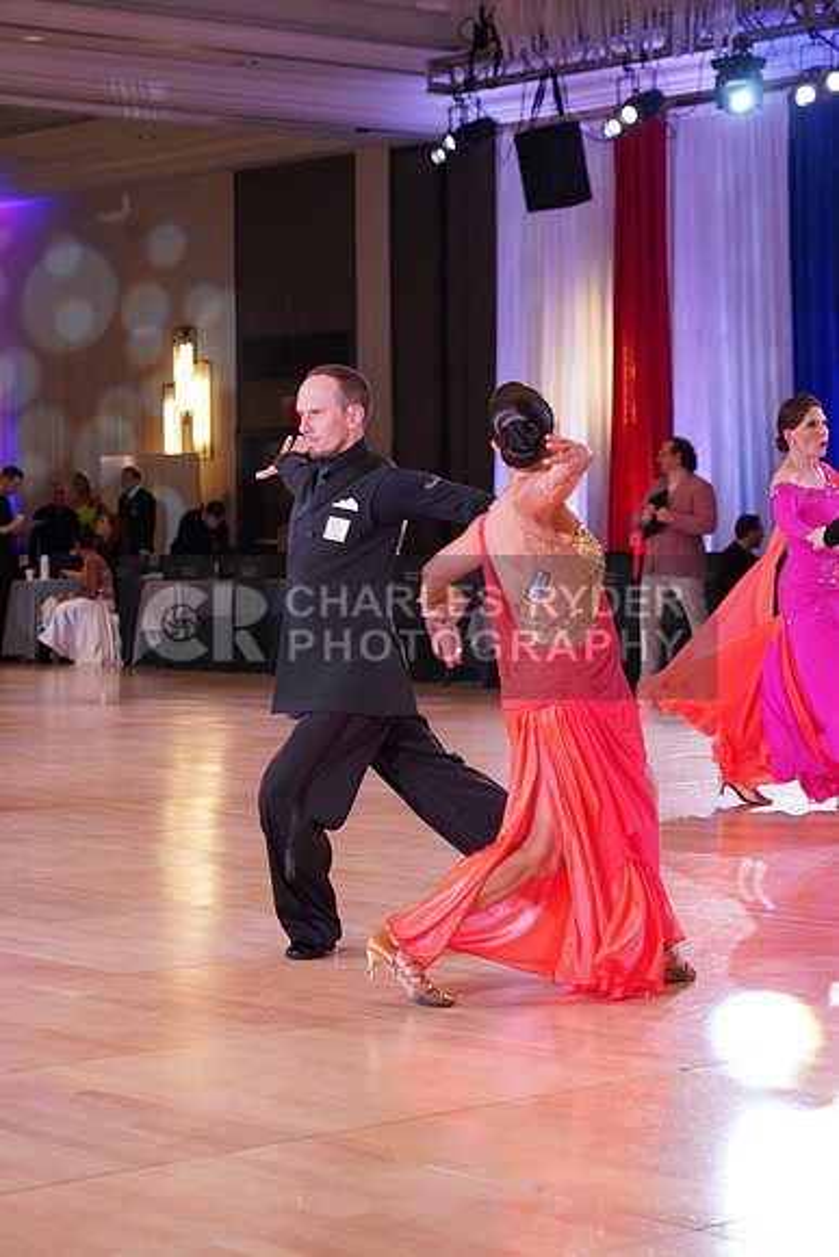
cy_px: 628
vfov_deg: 24.8
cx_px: 420
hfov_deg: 16.7
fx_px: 2865
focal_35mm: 82
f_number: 5
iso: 1250
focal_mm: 82
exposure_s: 1/125
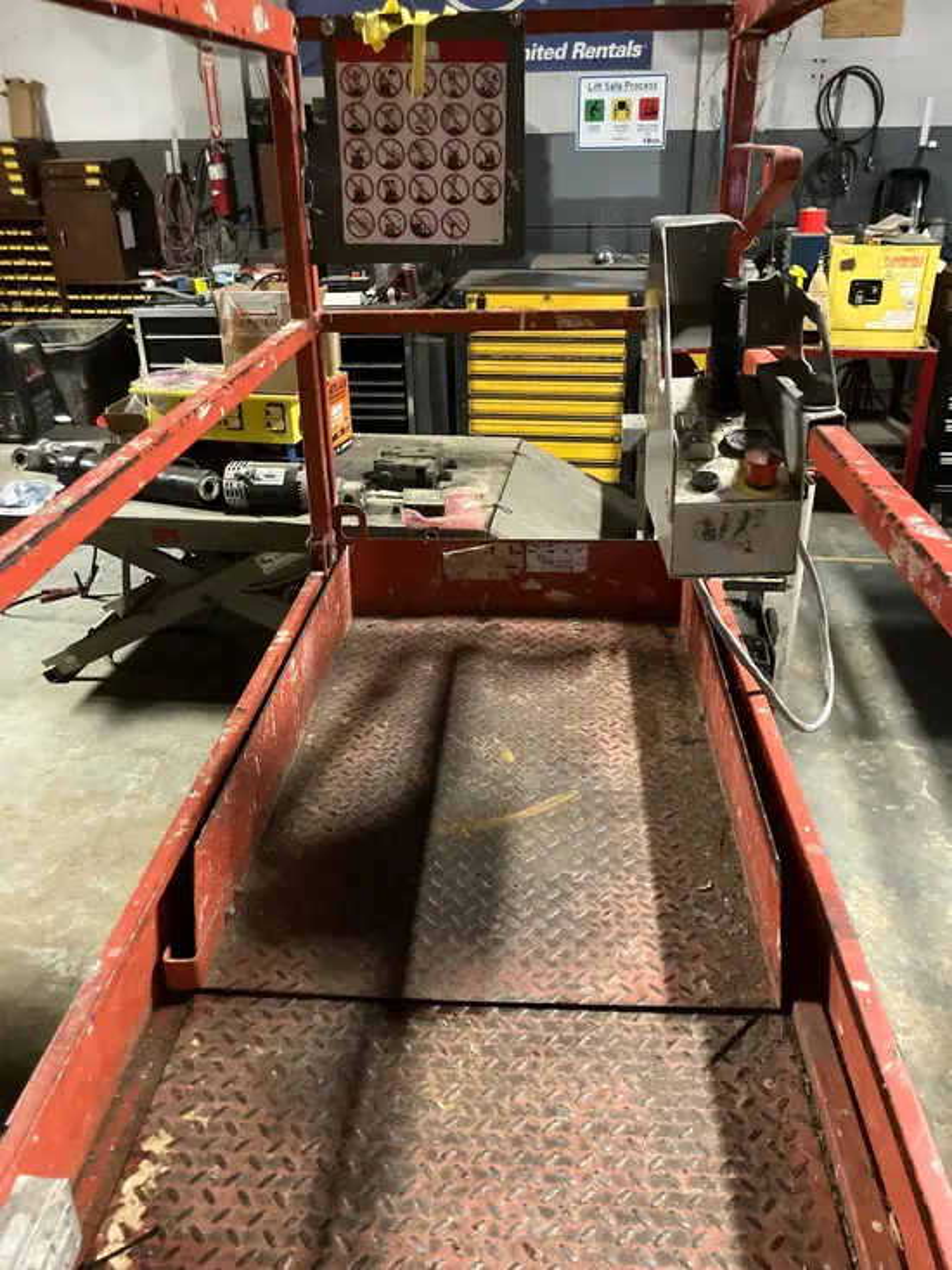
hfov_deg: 49.8
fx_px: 1026
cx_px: 476
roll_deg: +1.8
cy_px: 635
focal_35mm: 28
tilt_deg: -25.7
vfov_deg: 63.4
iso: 640
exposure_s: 1/24
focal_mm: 3.99
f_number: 1.8
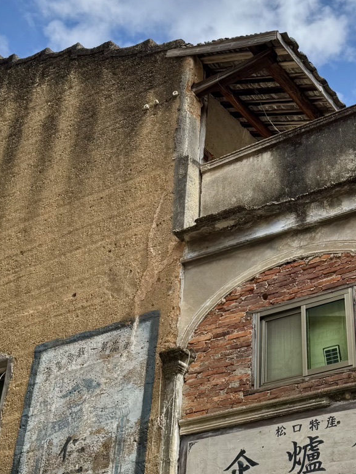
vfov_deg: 31.2
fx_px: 850
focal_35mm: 62
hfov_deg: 23.5
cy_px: 228
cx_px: 241
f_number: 1.78
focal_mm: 6.76
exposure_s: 1/4310
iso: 80
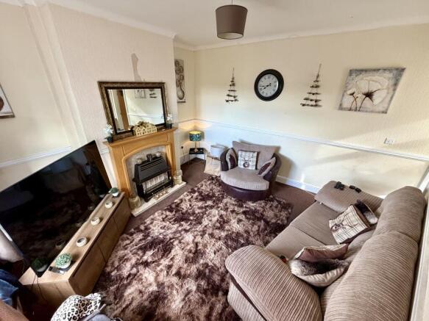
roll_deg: -0.9
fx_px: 173
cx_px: 214
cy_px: 160
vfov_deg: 85.7
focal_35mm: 14
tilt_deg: -24.8
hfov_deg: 102.1
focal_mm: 2.22
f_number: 2.2
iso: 160
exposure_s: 1/50
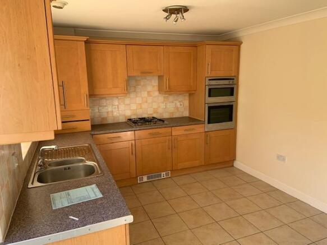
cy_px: 122
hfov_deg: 67.3
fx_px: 246
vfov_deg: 53.0
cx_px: 164
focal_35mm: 26
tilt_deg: -9.5
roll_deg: +1.2
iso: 50
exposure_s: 1/121
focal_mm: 4.25
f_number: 1.8
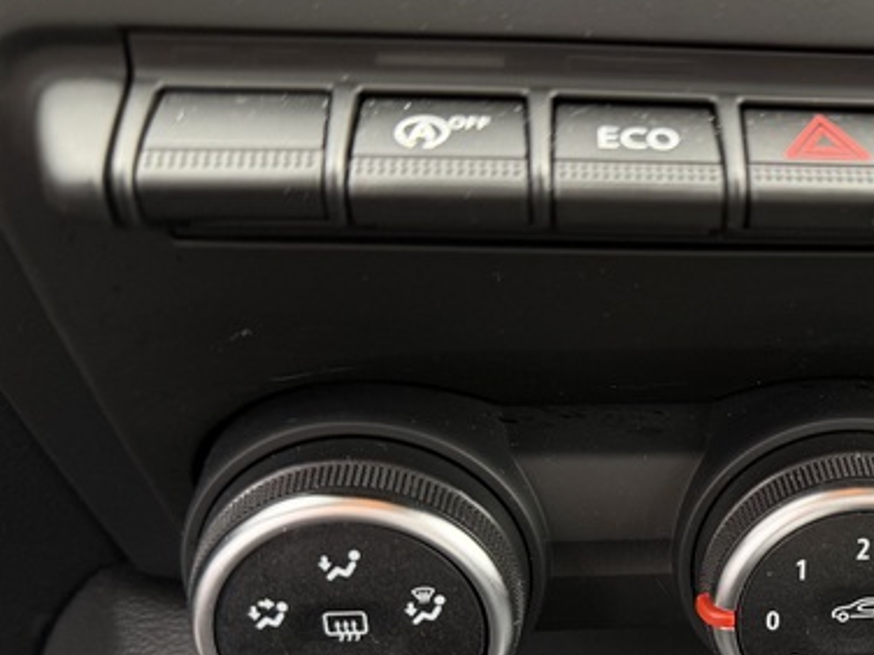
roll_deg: -6.3
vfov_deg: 28.0
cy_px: 513
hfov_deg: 34.6
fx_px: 1288
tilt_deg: -35.5
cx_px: 839
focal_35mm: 51
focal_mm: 6.76
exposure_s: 1/127
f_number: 1.78
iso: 200
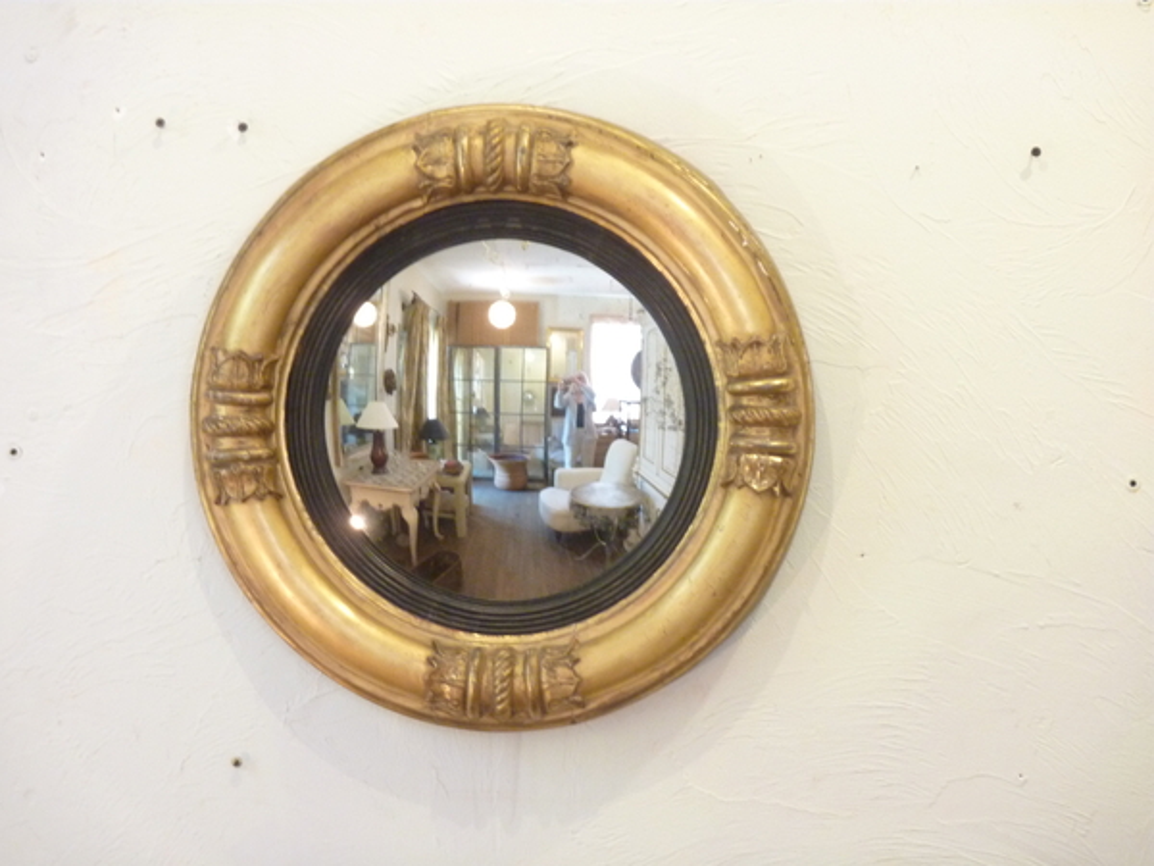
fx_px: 4901
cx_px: 577
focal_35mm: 147
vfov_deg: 10.1
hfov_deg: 13.4
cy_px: 433
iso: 400
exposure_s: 1/8
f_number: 4.5
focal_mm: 24.1
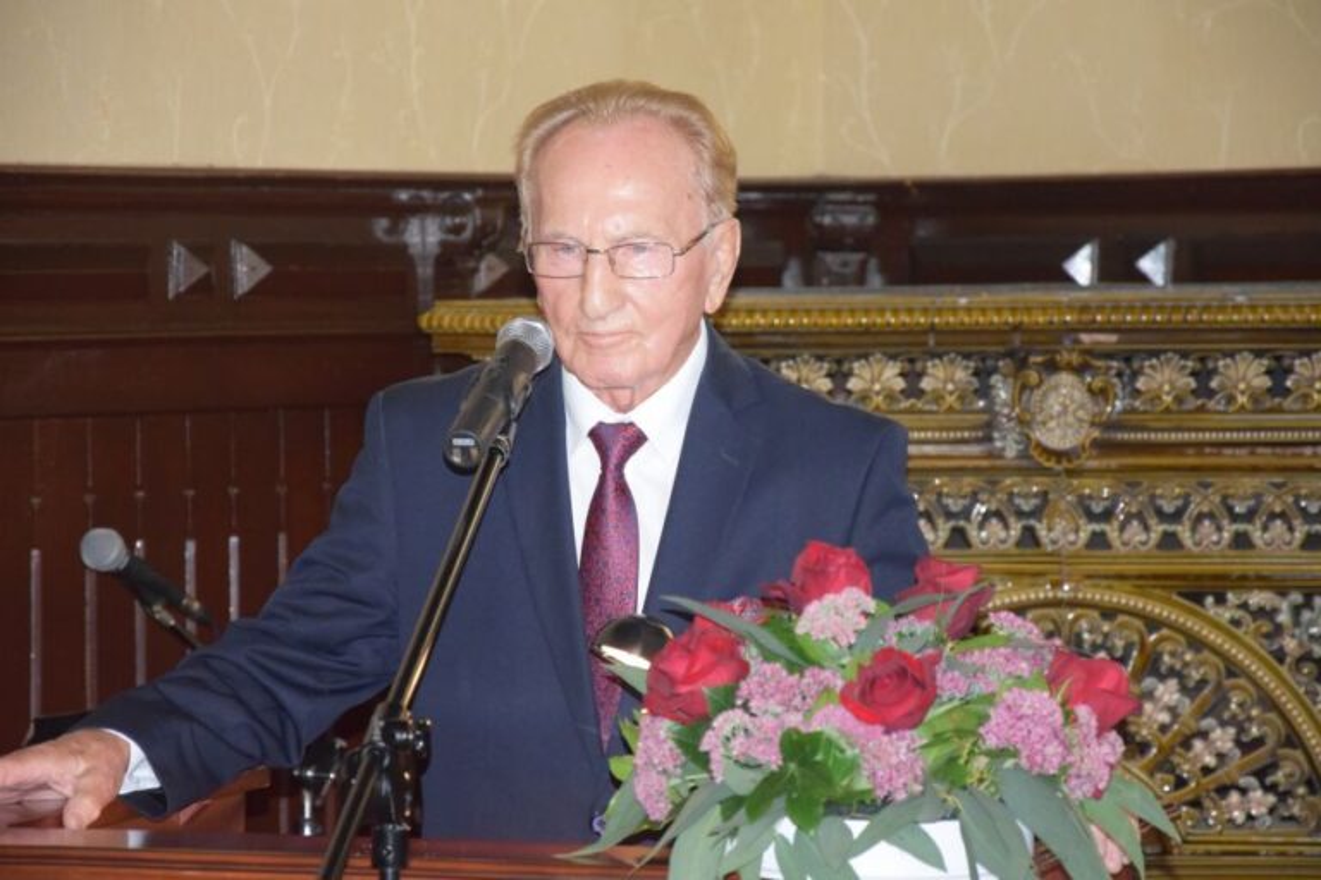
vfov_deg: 8.7
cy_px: 440
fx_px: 5779
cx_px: 660
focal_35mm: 158
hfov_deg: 13.0
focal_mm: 105
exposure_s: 1/60
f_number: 5.6
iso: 3200
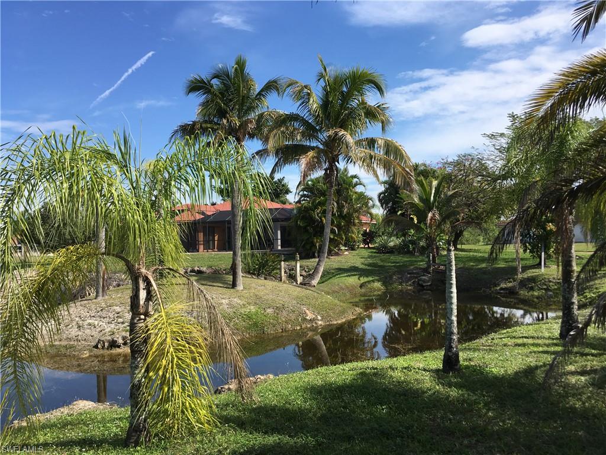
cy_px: 228
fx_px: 508
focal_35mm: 29
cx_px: 303
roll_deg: +1.6
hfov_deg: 61.7
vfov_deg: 48.2
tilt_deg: +1.5
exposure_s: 1/1261
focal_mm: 4.15
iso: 25
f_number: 2.2
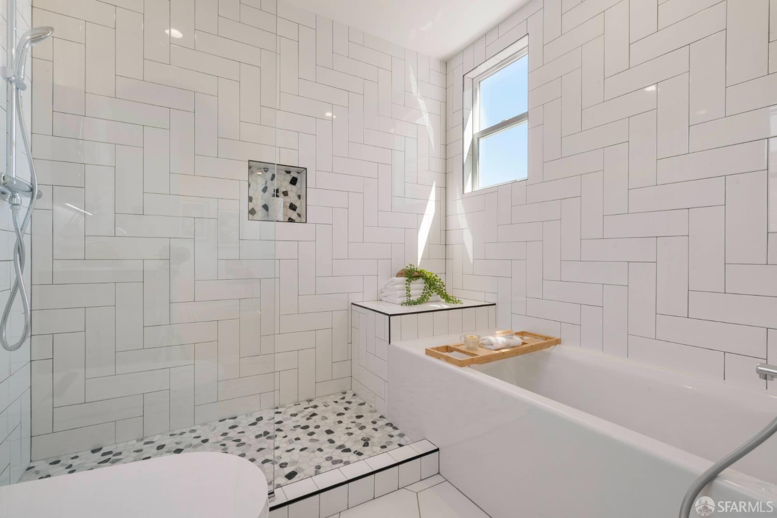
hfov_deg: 96.7
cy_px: 259
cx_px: 388
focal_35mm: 16
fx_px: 345
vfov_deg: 73.7
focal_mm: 16
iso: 400
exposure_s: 1/10
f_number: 16
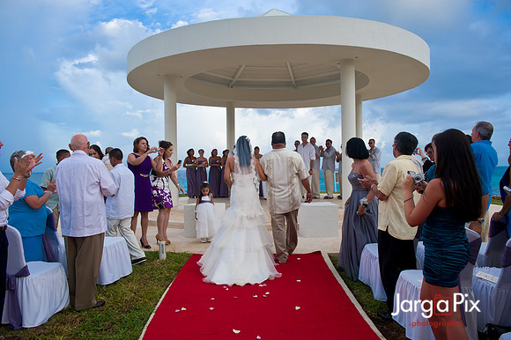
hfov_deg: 63.7
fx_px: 411
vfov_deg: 44.9
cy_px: 170
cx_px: 256
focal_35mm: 29
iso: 200
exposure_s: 1/800
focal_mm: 29
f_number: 4
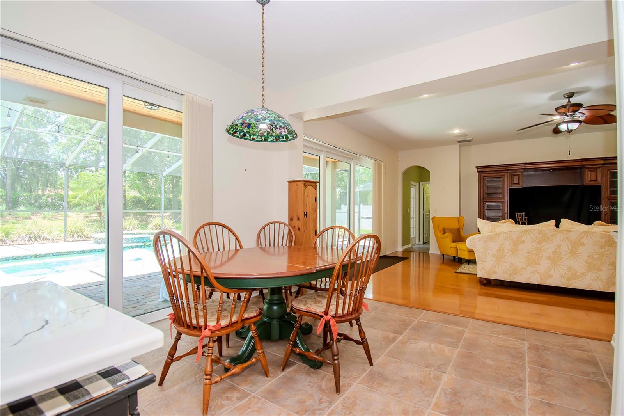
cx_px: 312
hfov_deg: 95.0
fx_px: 286
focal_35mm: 16
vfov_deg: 72.0
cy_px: 208
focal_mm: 11
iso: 640
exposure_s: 1/100
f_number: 6.3
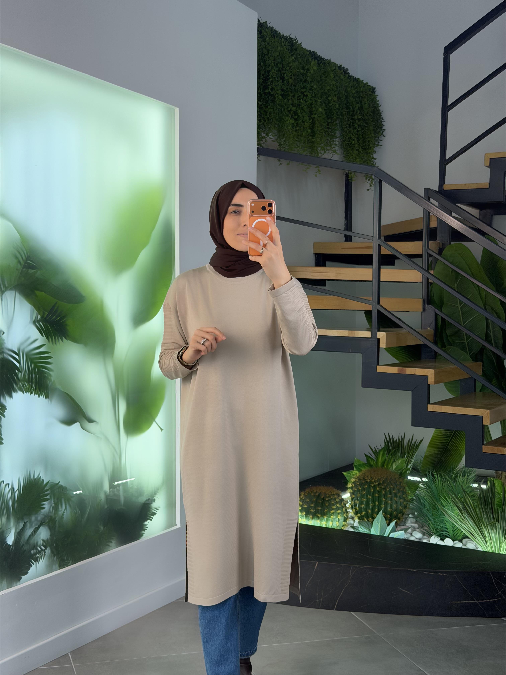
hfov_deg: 30.3
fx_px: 936
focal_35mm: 48
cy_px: 338
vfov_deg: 39.7
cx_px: 253
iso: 64
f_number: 1.78
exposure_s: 1/221
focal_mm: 6.76
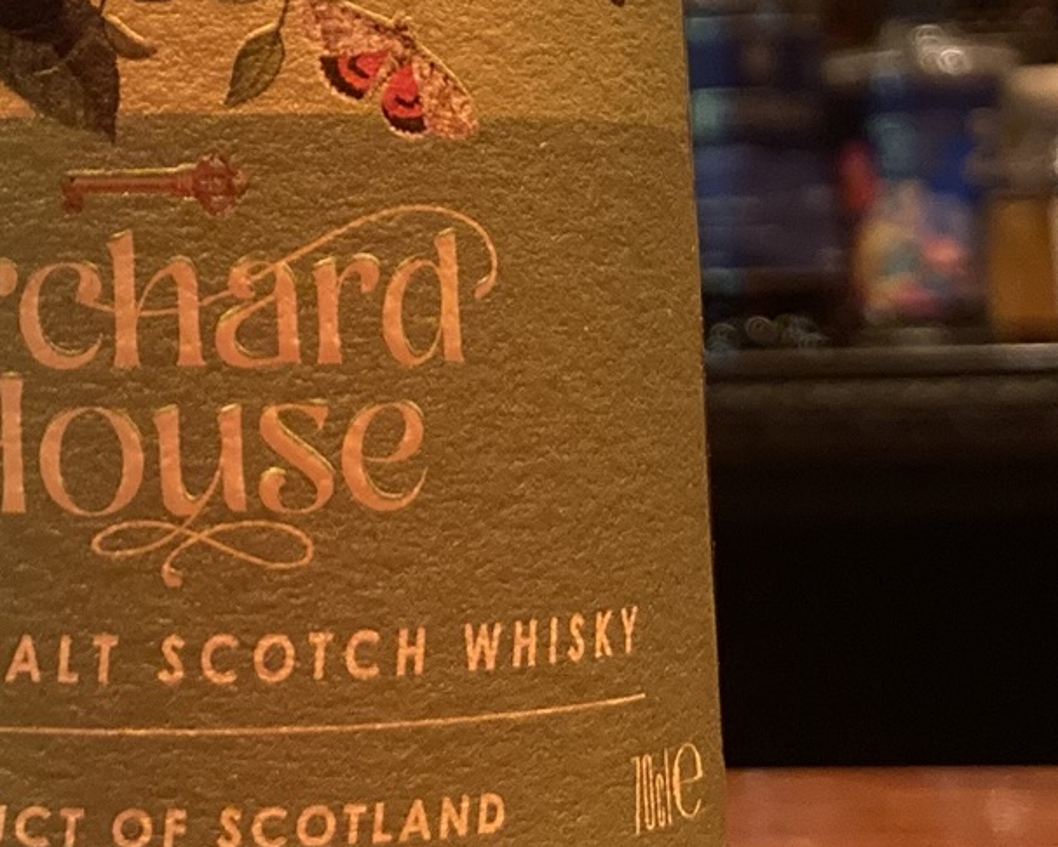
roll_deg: +0.0
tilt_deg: +11.4
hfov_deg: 20.3
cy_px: -331
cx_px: -115
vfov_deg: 16.0
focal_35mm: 90
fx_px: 2819
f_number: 1.8
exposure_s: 1/25
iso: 500
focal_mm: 3.99
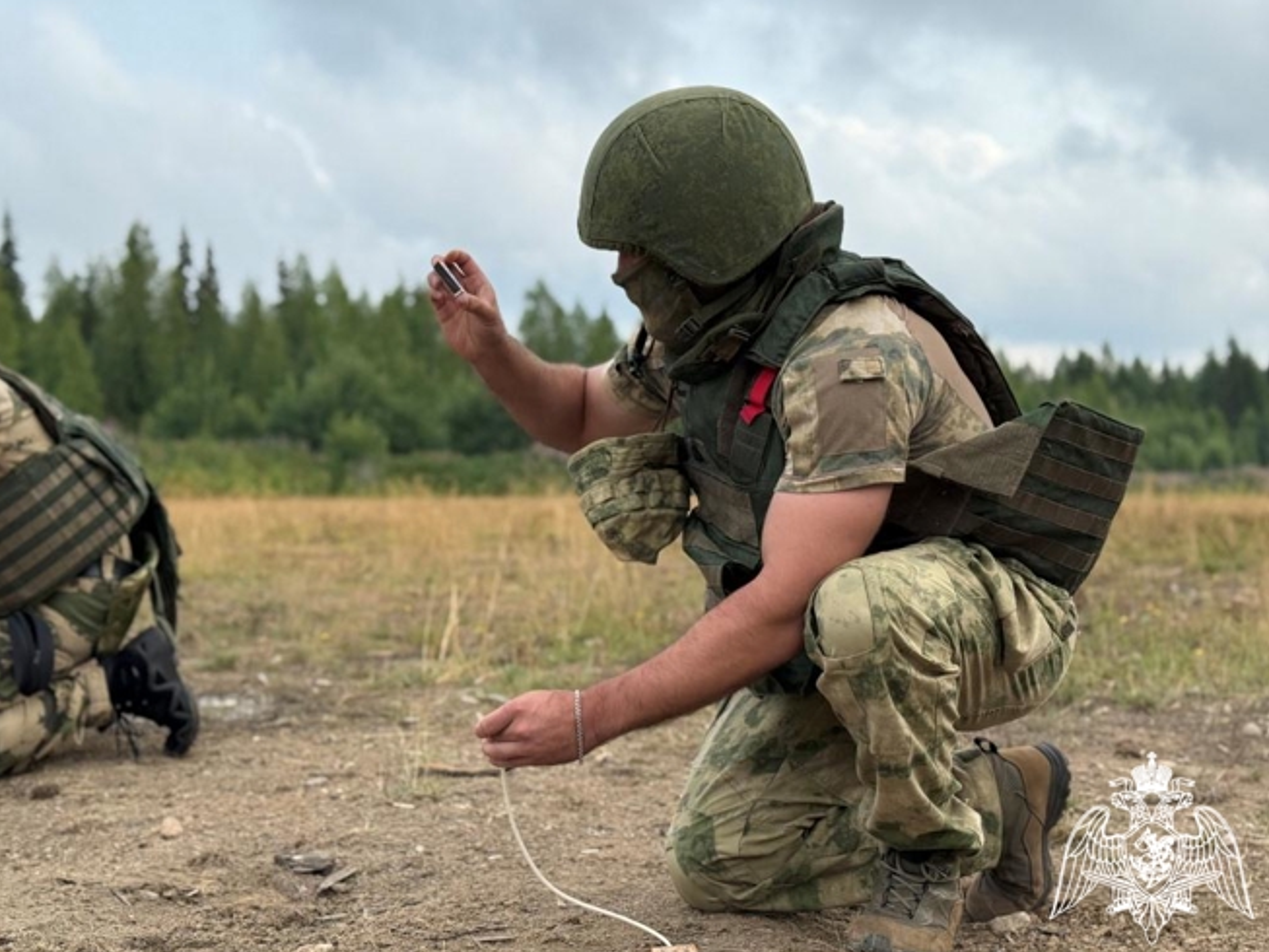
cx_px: 623
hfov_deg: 38.9
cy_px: 476
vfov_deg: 29.7
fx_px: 1797
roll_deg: +0.4
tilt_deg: +0.7
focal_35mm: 49
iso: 80
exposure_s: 1/3704
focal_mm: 6.76
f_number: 1.78
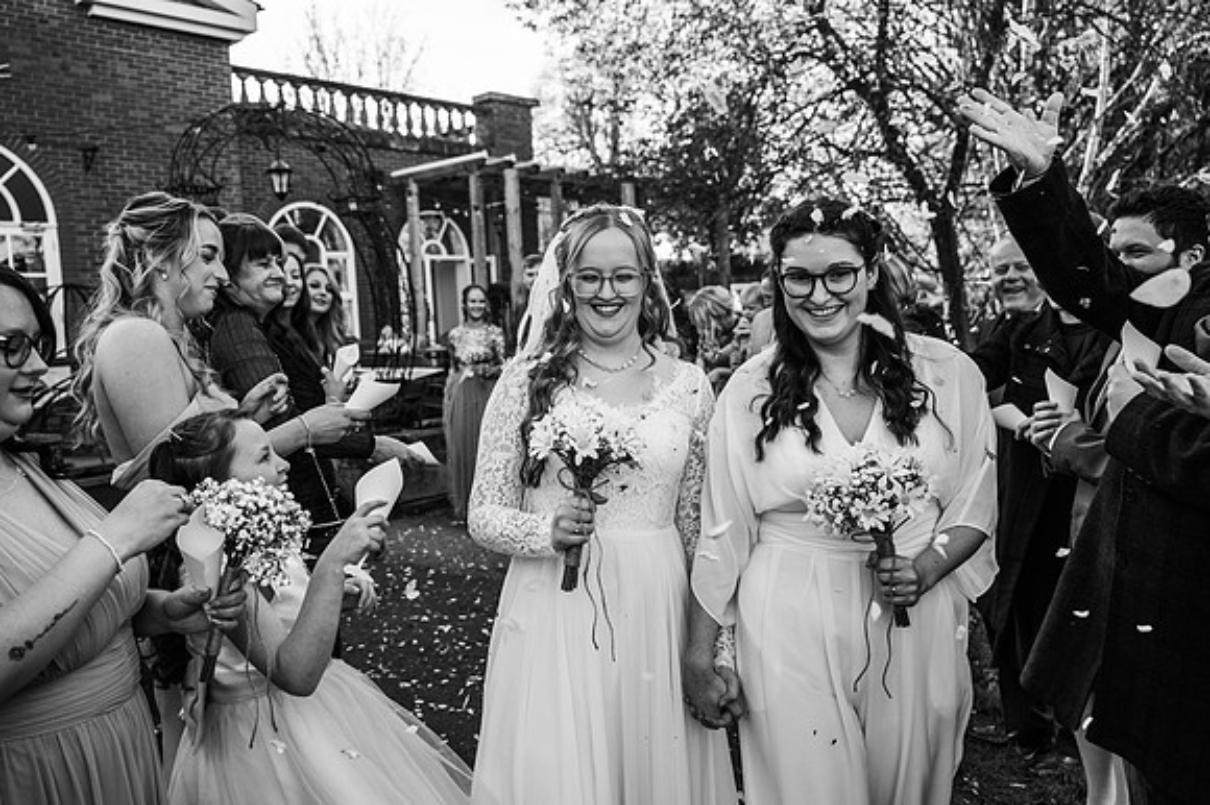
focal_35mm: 30
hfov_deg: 62.0
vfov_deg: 43.6
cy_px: 402
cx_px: 605
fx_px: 1008
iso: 450
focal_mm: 30
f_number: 4
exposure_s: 1/640
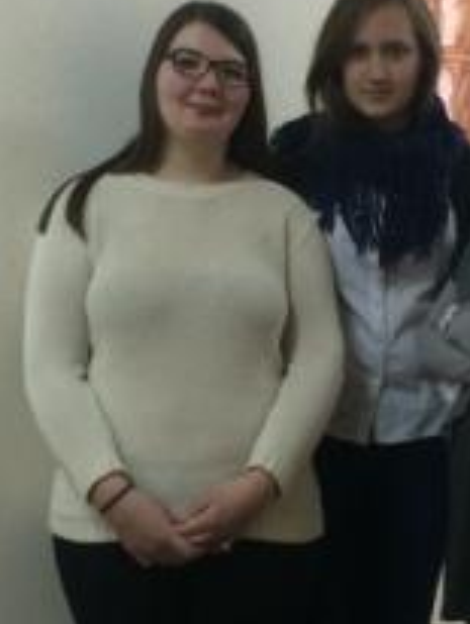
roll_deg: +0.3
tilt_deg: -8.2
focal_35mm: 63
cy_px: 339
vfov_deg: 30.7
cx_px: 306
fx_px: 1138
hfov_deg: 23.2
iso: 250
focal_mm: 4.15
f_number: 2.2
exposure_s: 1/33
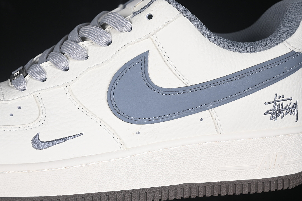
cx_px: 151
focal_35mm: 75
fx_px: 629
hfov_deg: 27.0
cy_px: 100
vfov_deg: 18.2
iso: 160
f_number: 7.1
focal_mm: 50
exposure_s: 1/80
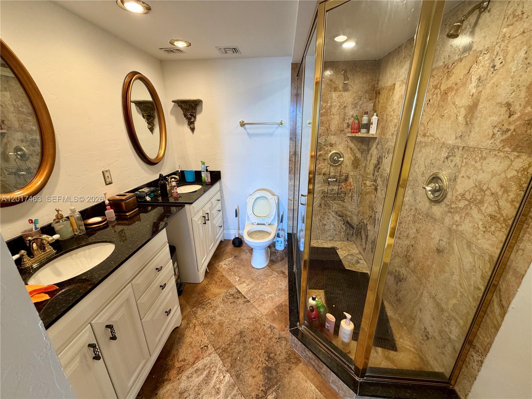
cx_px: 266
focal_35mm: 14
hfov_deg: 102.1
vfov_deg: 85.7
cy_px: 200
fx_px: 215
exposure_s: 1/60
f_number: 2.2
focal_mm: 2.22
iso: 200
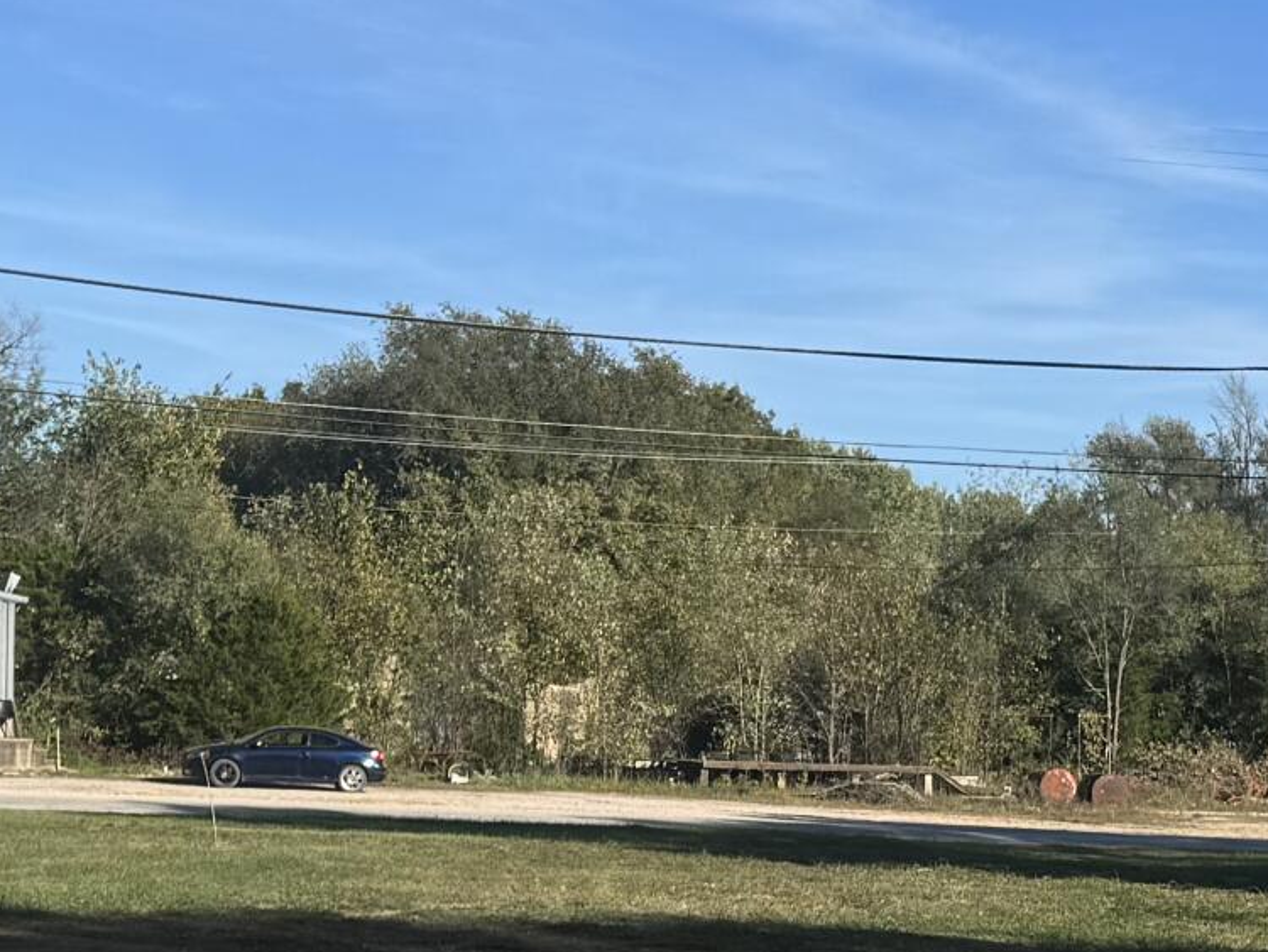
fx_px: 3518
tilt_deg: -3.3
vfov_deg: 15.2
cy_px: 864
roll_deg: -1.7
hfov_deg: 20.4
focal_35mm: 96
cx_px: 845
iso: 80
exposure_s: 1/4608
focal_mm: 6.76
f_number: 1.78
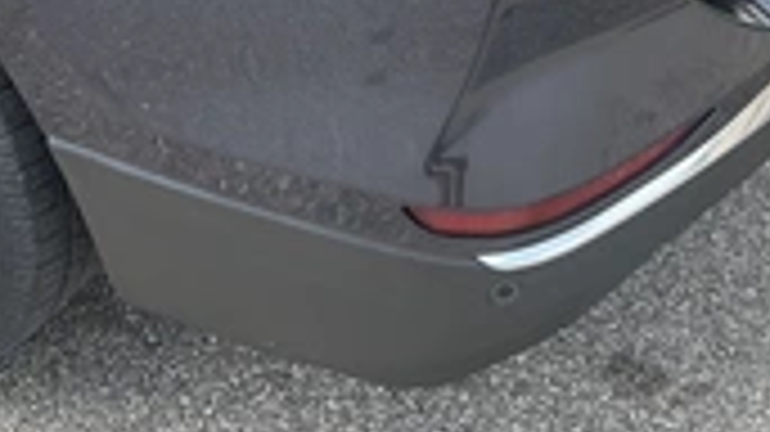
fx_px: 1510
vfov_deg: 15.1
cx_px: 216
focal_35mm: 74
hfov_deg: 28.3
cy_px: -207
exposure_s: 1/389
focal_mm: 3
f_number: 1.8
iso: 25
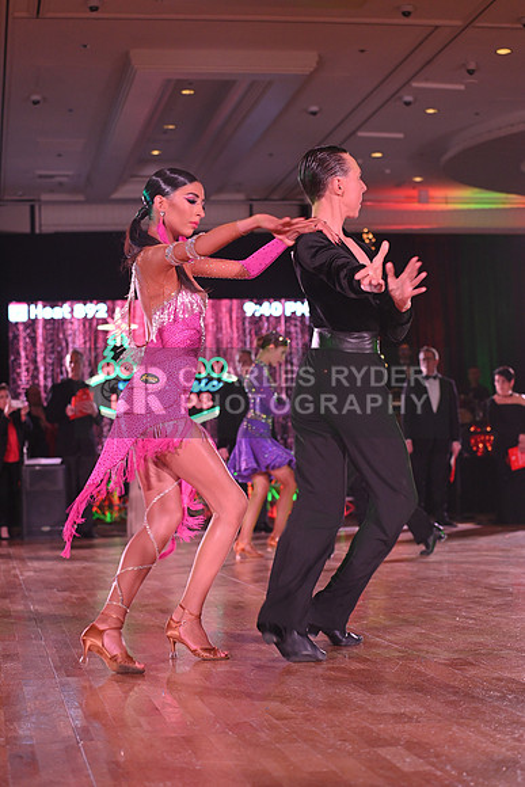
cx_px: 262
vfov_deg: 28.8
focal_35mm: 70
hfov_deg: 19.5
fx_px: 1530
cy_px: 394
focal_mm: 70
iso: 2000
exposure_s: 1/200
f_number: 4.5
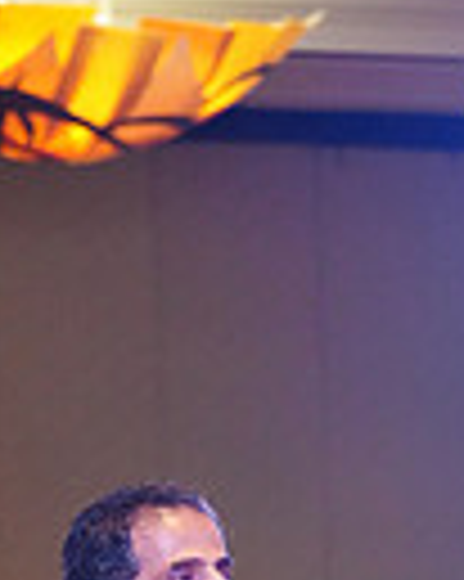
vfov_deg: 6.0
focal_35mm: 317
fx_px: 5448
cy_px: 1097
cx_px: 241
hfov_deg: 4.9
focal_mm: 75
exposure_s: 1/400
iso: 5000
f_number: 2.8
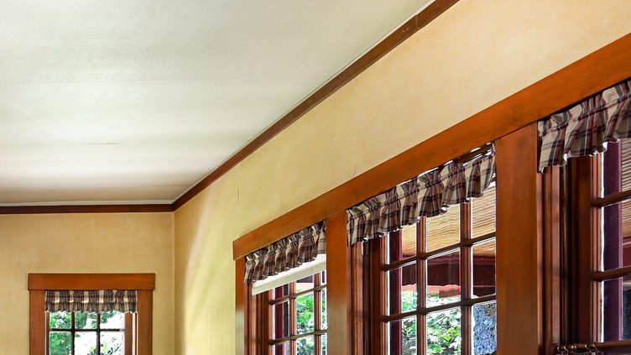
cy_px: 501
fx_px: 669
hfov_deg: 36.6
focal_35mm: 40
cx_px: -154
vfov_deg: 24.5
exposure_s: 1/5
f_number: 4
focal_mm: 14
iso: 160
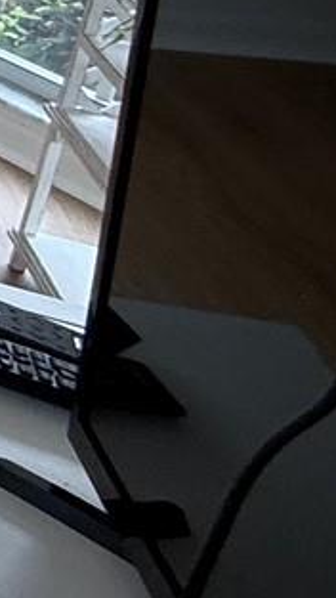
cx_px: -1138
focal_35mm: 78
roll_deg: -1.3
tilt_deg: -13.9
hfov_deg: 7.4
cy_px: -302
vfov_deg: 22.3
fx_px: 1236
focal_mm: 2.22
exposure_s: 1/120
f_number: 2.2
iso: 100
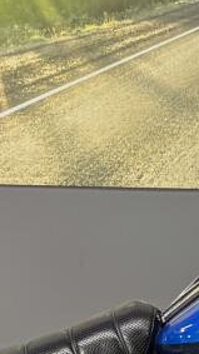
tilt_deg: -13.2
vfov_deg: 10.7
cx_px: 270
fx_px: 1878
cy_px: 314
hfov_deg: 6.0
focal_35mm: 200
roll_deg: -0.7
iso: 160
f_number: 1.6
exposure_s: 1/60
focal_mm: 5.96
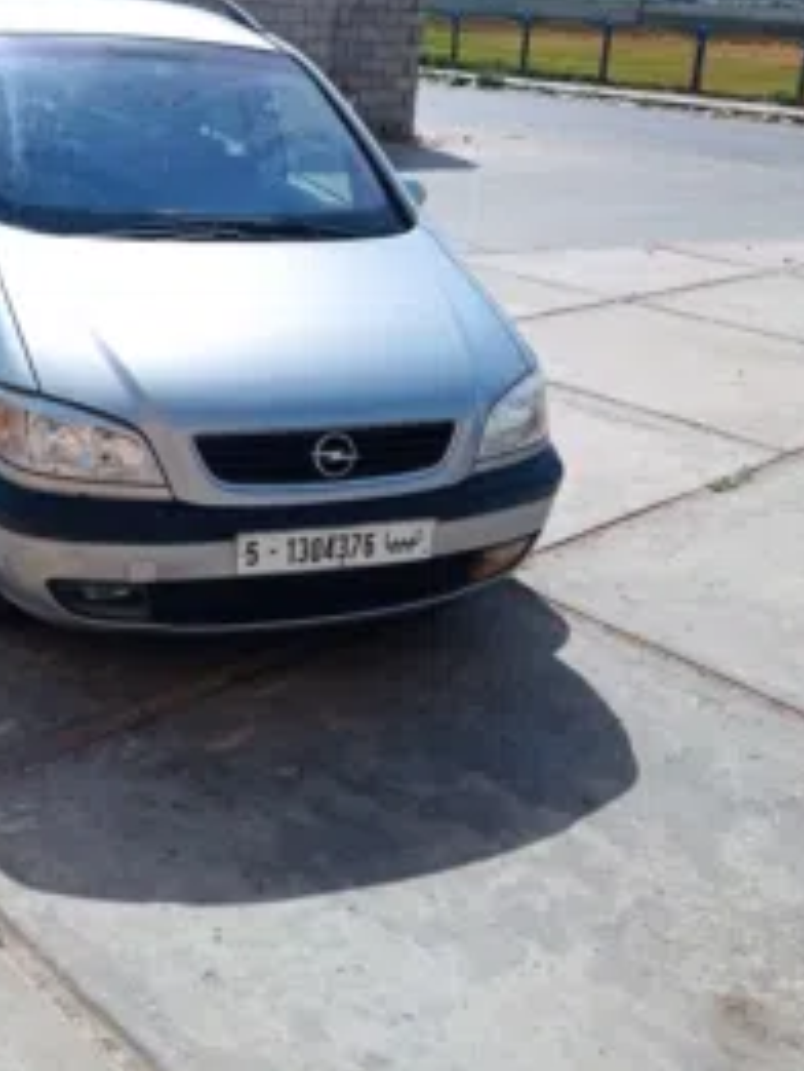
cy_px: 404
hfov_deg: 33.2
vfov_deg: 43.5
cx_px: 246
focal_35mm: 43
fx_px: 1331
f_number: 1.79
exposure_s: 1/5025
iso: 105
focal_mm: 4.74
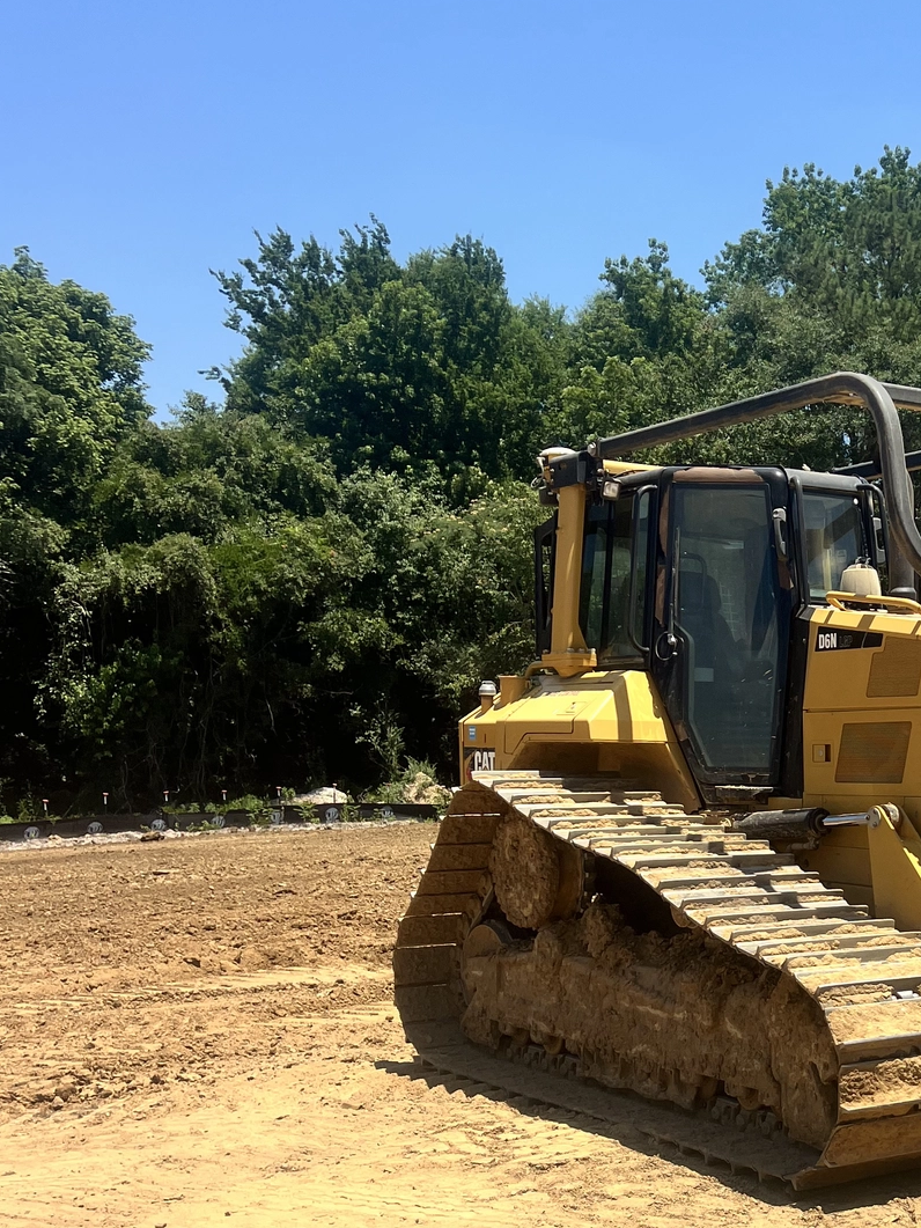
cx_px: 845
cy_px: 883
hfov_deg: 28.4
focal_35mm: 49
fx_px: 1738
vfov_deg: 38.2
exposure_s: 1/4115
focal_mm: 5.7
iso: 50
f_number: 1.5
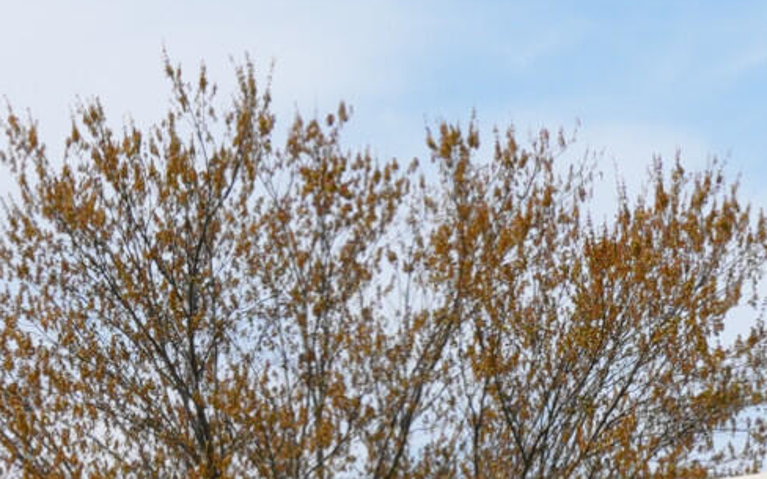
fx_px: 3533
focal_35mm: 169
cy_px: 1451
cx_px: 605
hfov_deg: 12.3
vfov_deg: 6.9
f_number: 10
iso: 100
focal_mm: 18
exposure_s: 1/160
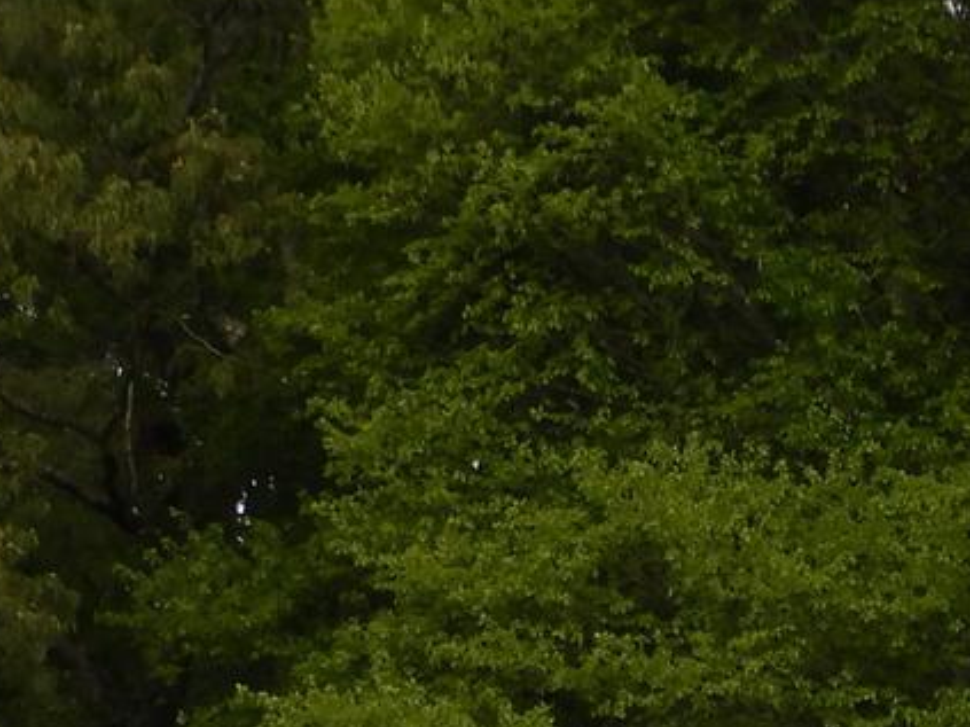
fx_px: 5967
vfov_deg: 6.6
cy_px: 1734
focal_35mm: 213
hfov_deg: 9.2
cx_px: 1066
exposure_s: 1/250
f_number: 4.3
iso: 125
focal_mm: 7.8
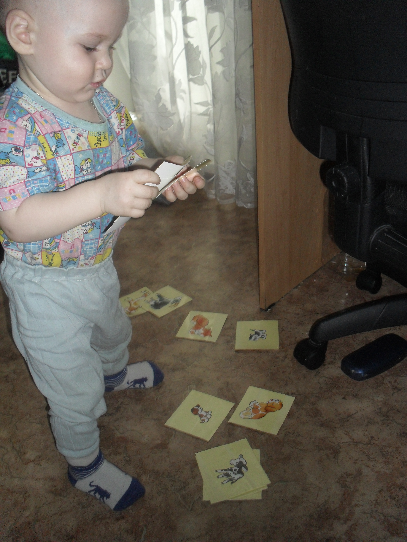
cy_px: 271
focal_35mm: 35
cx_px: 204
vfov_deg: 52.6
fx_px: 549
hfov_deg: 40.7
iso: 200
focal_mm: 6.3
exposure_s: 1/45
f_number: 3.2
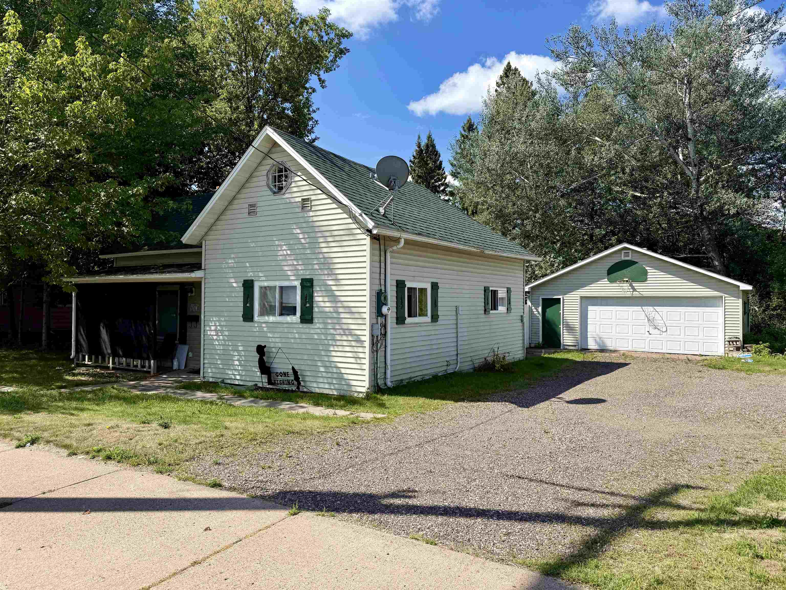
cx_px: 393
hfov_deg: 71.6
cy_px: 295
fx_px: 545
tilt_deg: +0.9
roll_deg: -0.3
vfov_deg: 56.8
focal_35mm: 24
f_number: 1.78
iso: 80
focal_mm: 6.76
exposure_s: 1/3953
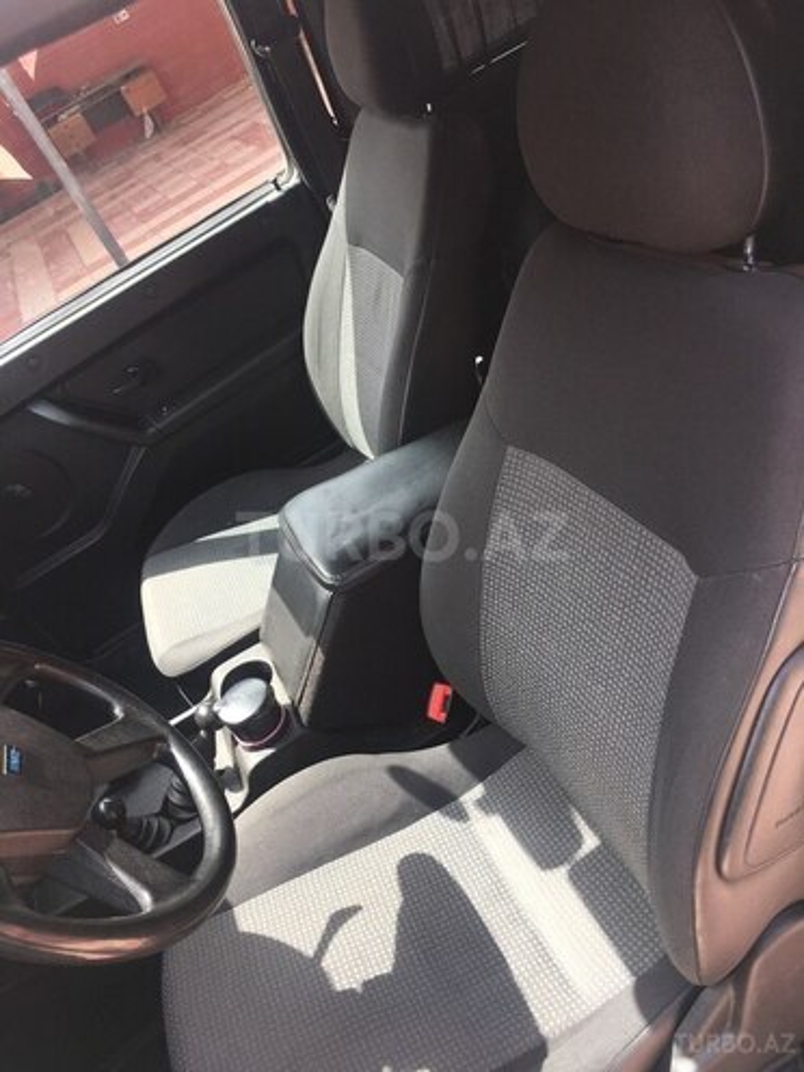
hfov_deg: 48.2
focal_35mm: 29
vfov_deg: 61.7
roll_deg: +28.3
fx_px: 898
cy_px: 536
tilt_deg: -32.2
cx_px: 402
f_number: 2.2
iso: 25
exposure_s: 1/227
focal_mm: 4.15
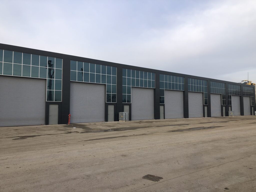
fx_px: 207
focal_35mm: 28
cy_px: 96
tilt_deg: +3.4
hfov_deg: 63.4
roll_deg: +1.2
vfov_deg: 49.7
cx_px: 128
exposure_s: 1/527
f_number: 1.8
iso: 20
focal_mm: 3.99
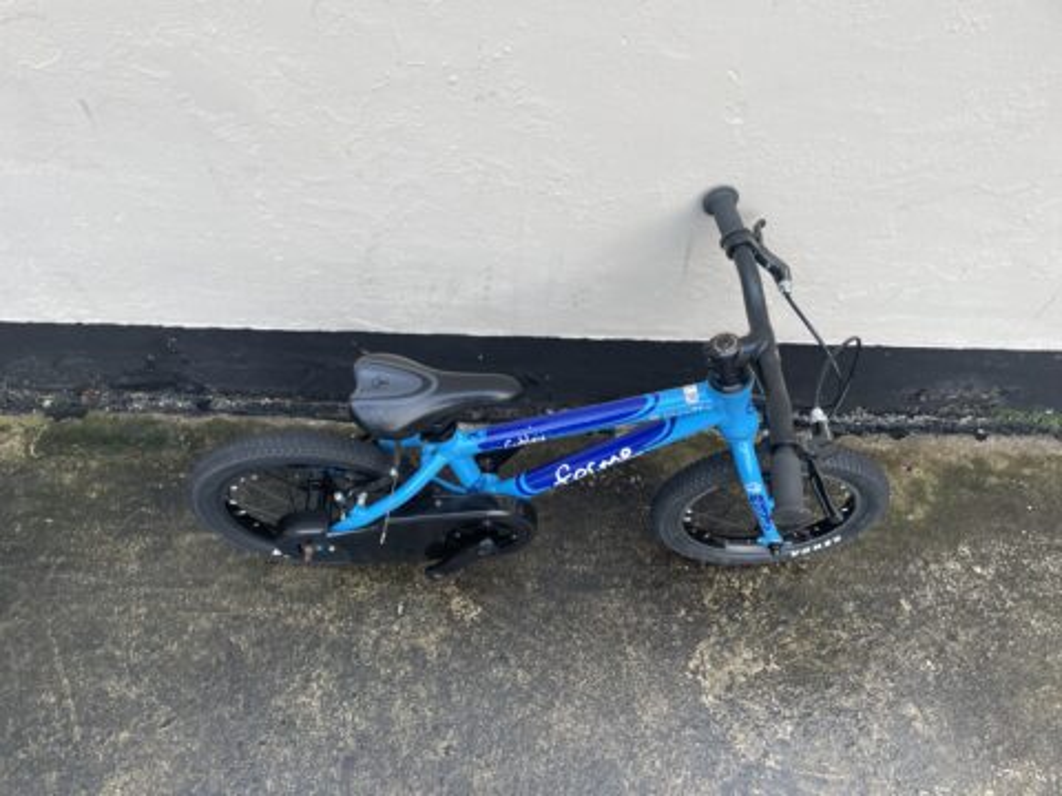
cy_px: 398
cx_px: 531
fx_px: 798
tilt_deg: -57.6
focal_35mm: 26
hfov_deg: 67.3
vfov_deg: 53.1
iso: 50
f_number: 1.6
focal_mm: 4.2
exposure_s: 1/121
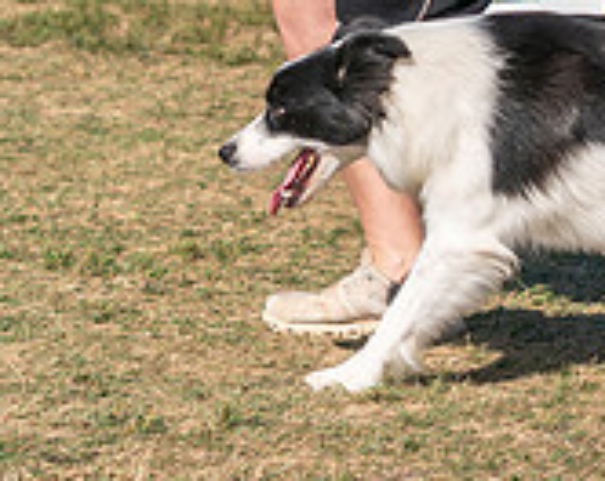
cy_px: -208
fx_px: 4787
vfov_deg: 5.7
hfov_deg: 7.2
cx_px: 439
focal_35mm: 268
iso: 100
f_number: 4.5
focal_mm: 70
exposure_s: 1/1250
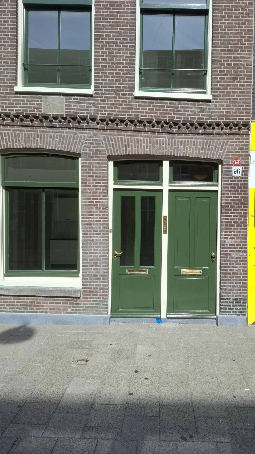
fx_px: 312
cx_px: 167
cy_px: 221
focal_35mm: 26
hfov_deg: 43.8
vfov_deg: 71.9
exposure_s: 1/2128
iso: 50
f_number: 1.8
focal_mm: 5.54
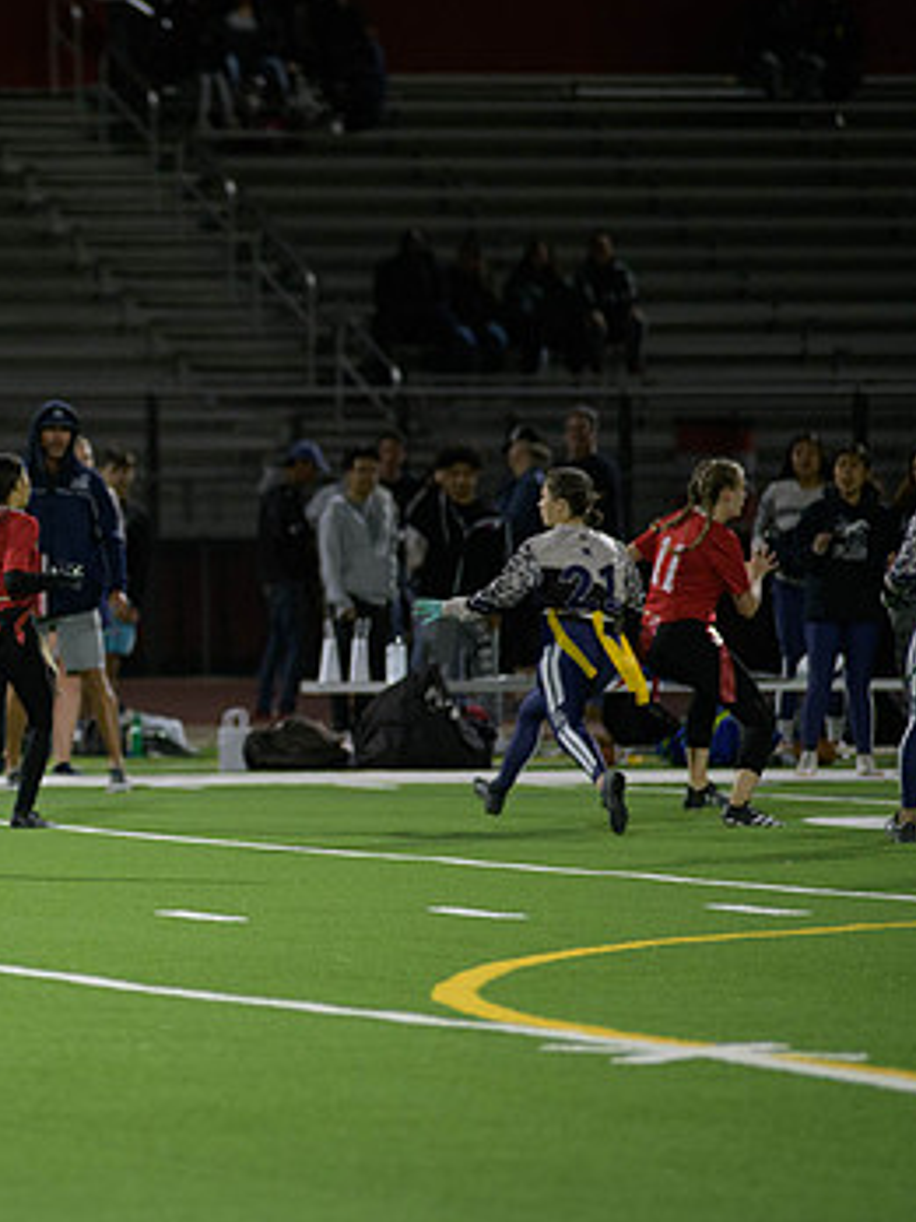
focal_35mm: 321
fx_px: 11326
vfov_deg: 6.2
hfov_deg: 4.6
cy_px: 585
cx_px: -91
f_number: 2.8
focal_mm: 200
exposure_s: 1/640
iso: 2500
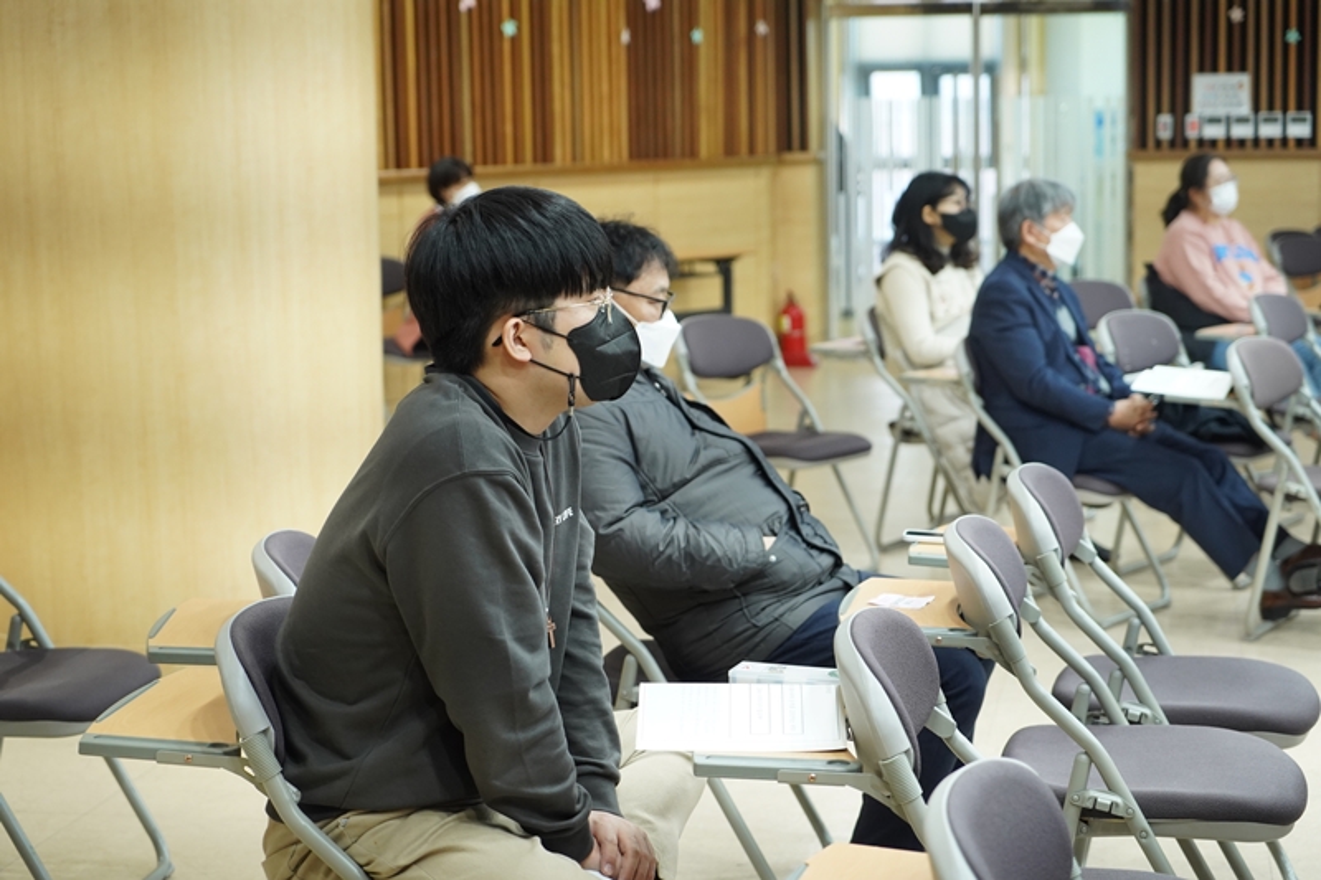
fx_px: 2568
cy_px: 440
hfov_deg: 28.8
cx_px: 660
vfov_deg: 19.4
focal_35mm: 70
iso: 2000
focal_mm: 70
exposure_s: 1/80
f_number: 4
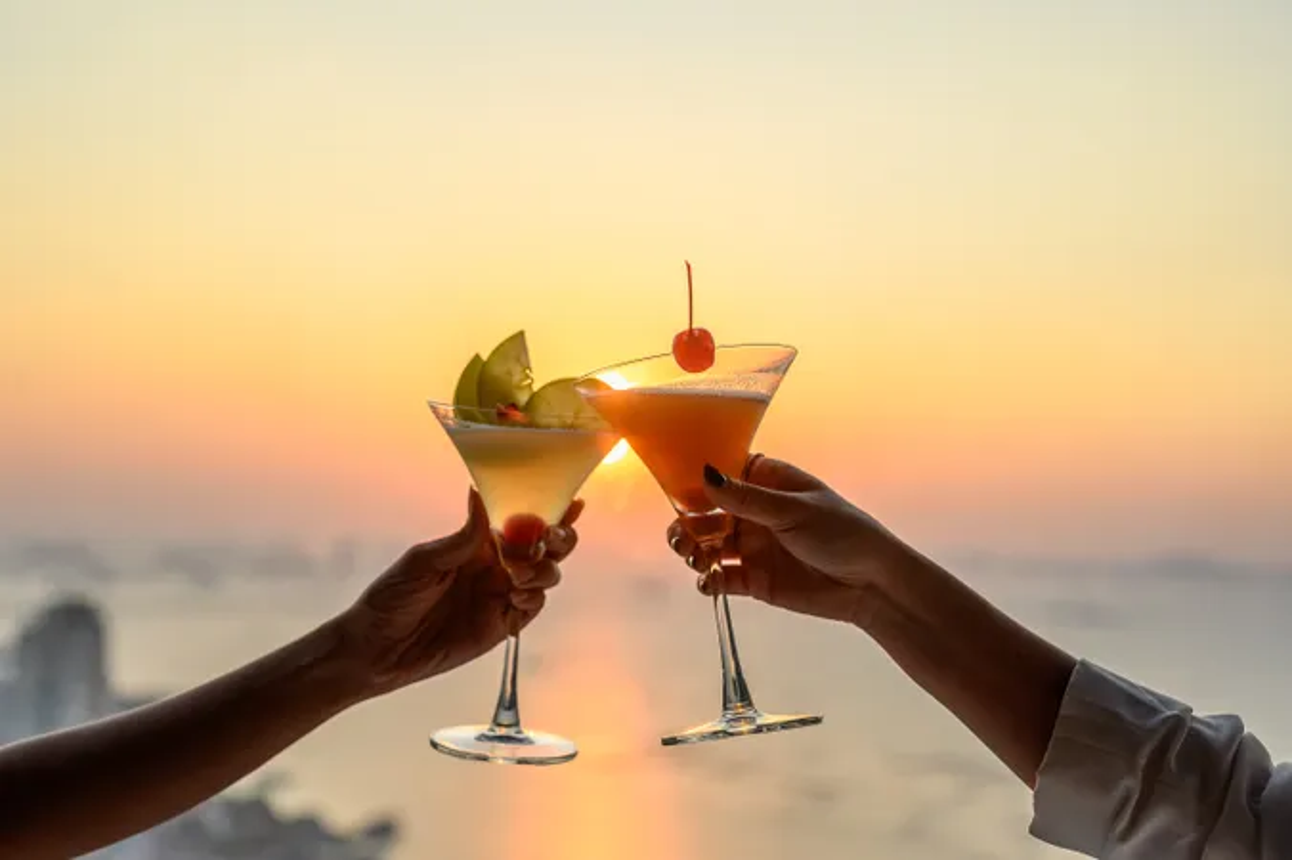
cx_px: 646
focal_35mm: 50
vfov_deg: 27.0
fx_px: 1793
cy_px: 430
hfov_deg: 39.6
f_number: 3.5
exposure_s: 1/640
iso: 100
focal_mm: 50
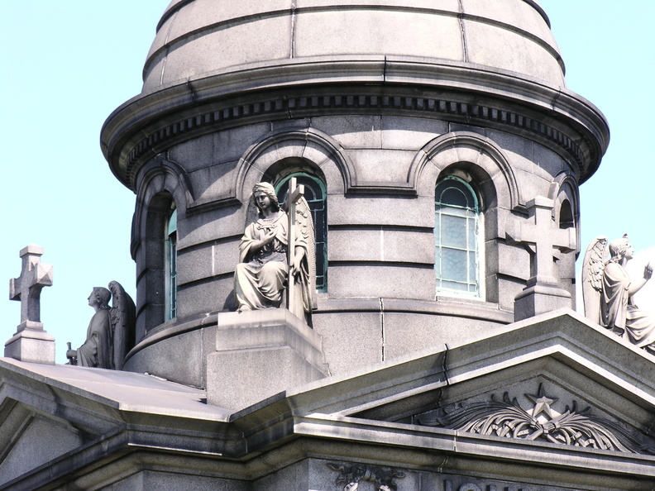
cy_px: 246
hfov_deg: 10.3
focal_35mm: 192
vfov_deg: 7.7
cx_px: 328
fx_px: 3633
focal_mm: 49
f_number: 7.3
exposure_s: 1/64.8
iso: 50
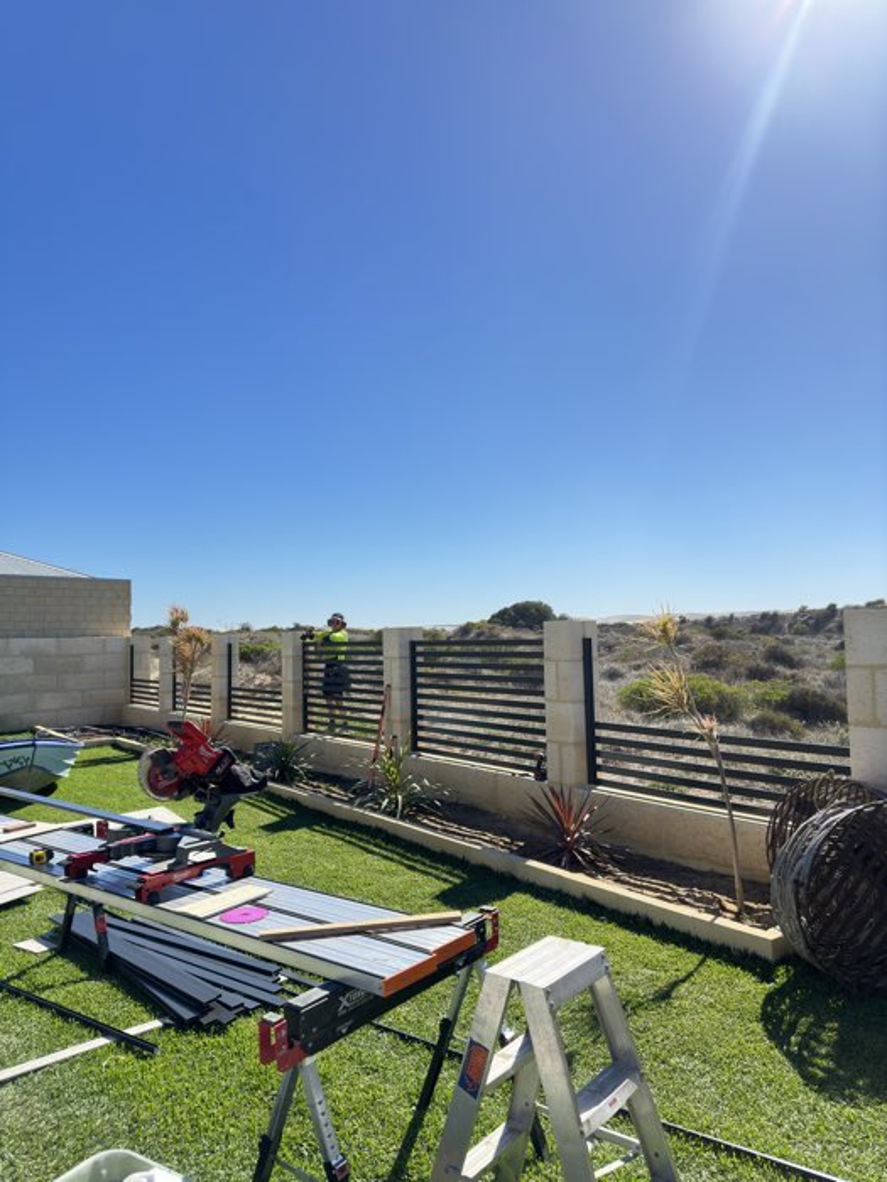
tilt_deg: +3.4
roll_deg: +1.1
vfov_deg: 71.6
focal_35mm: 24
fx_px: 820
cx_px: 444
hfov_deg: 56.8
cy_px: 591
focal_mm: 6.86
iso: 100
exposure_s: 1/4049
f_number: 1.78
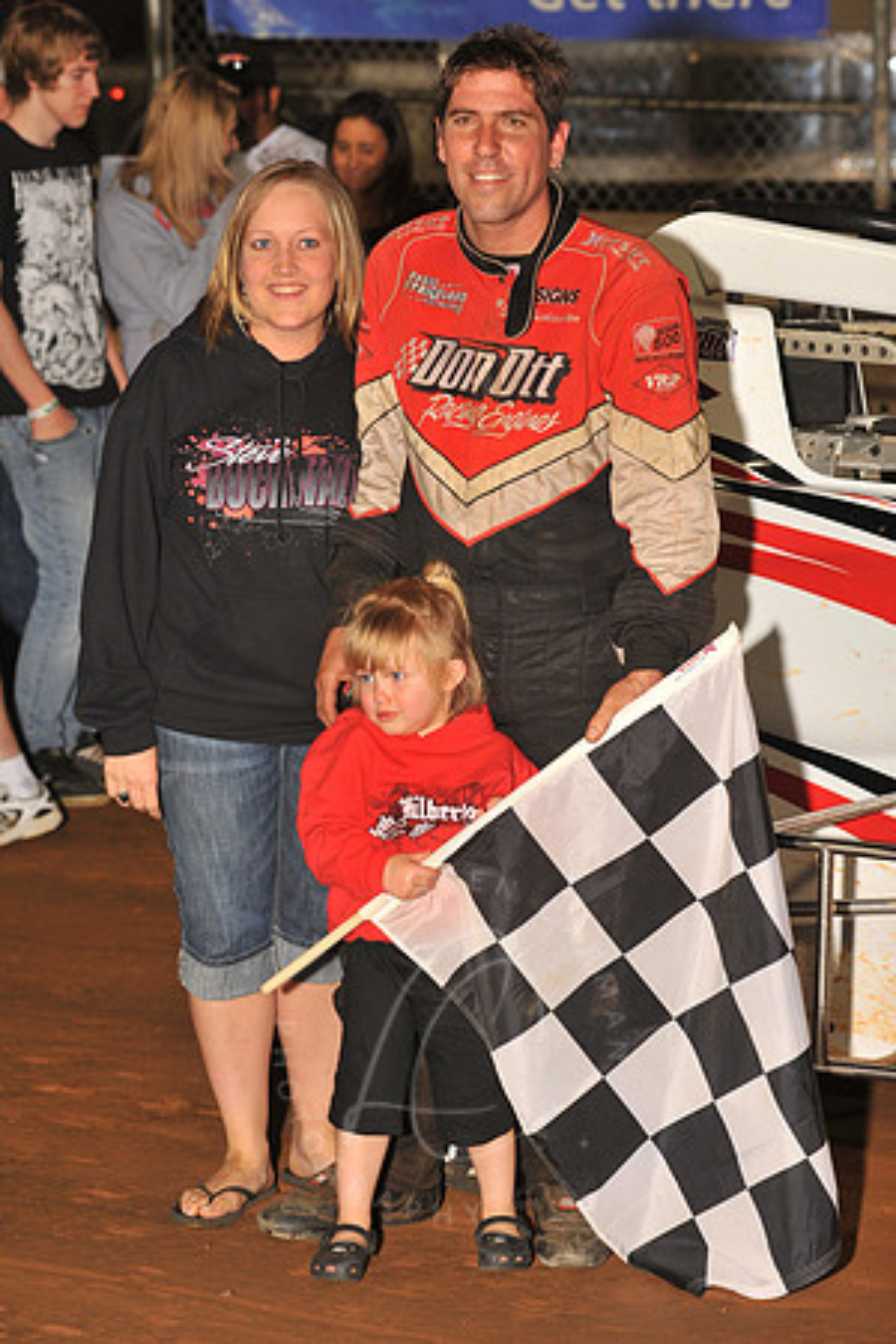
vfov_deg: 18.3
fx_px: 4181
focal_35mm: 112
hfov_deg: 12.2
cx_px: 448
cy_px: 672
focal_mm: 112
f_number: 6.3
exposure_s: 1/320
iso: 500
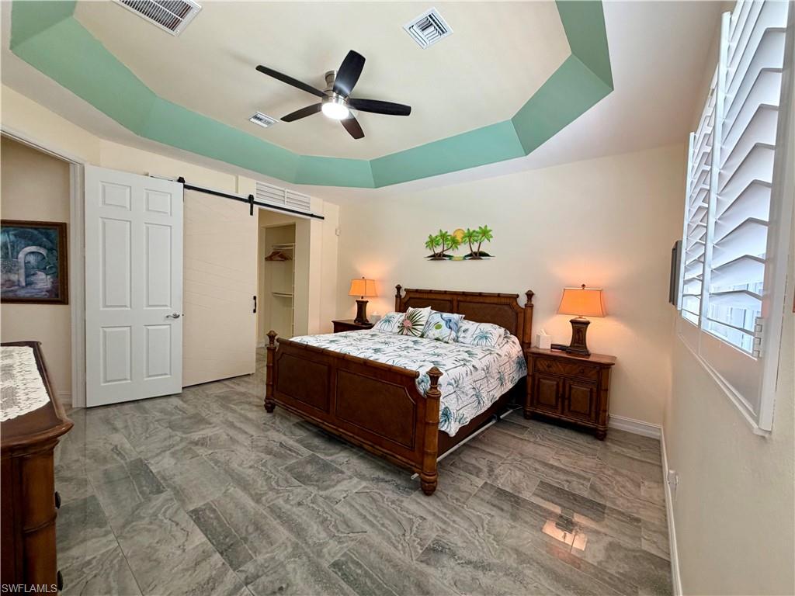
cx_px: 398
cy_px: 298
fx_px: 322
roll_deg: -2.1
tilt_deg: -1.6
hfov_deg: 102.1
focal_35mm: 14
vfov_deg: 85.7
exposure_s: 1/120
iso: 200
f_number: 2.2
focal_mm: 2.22
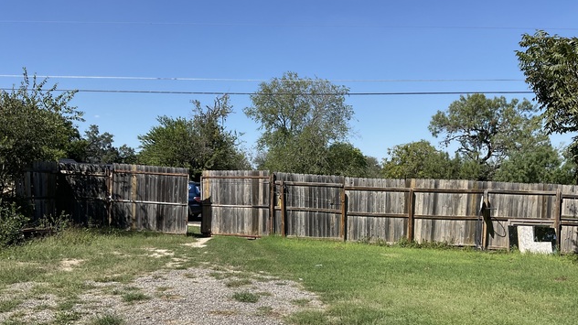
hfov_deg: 61.0
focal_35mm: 32
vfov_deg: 36.3
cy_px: 217
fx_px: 490
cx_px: 291
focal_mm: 3
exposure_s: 1/1848
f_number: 1.8
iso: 16
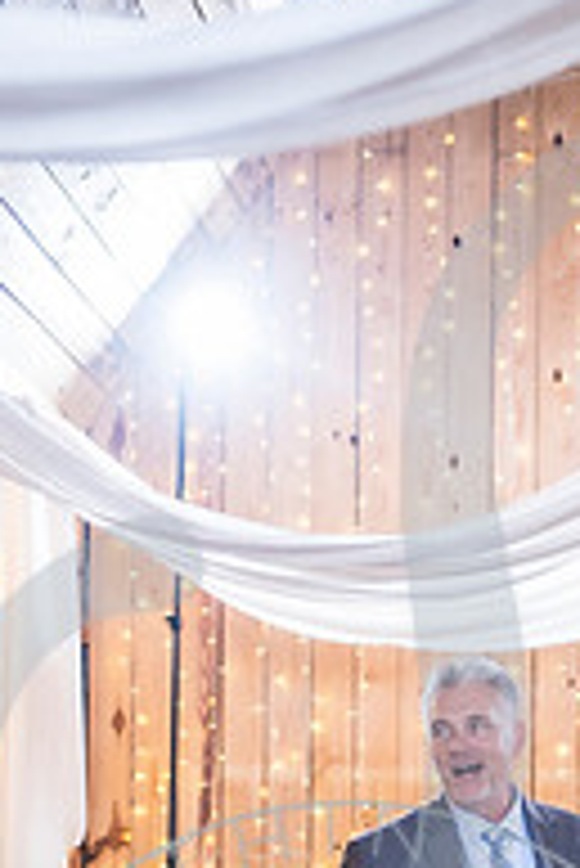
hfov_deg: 9.8
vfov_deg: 14.4
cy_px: 877
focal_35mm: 140
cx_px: 553
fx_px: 3377
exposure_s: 1/125
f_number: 2.8
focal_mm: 60
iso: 800
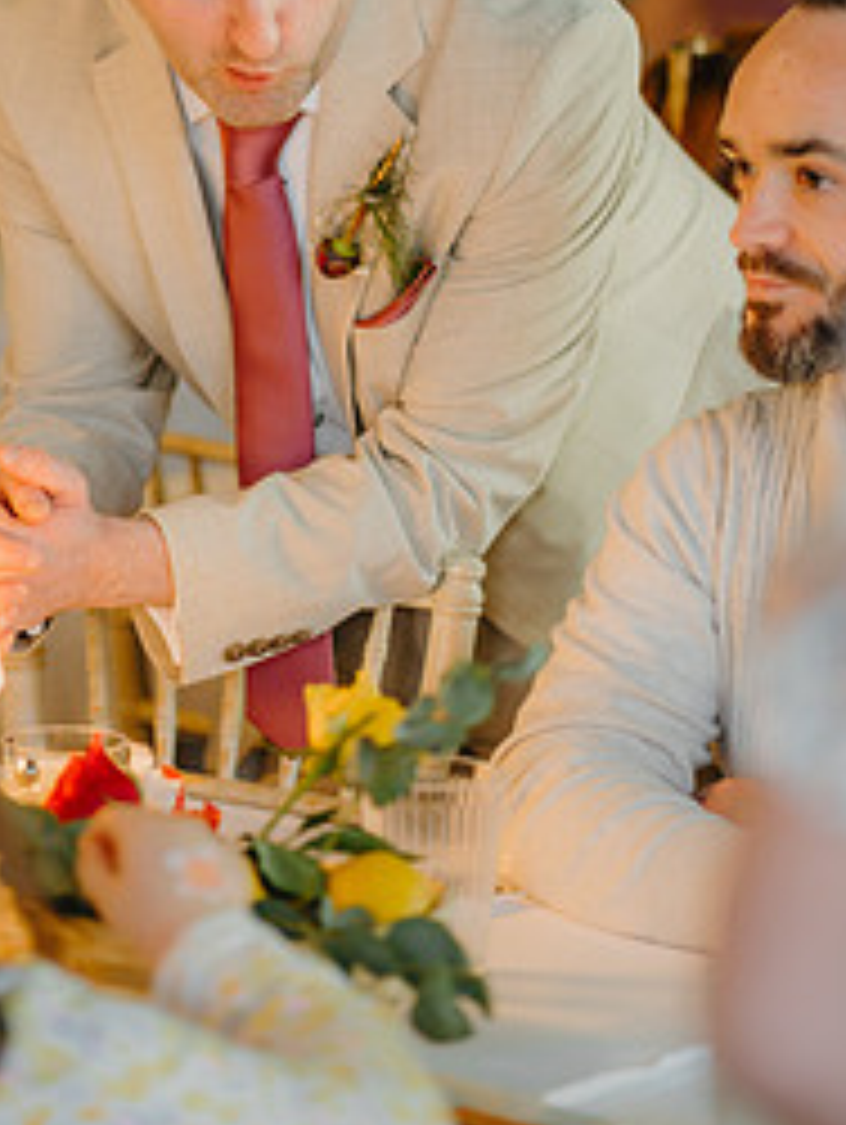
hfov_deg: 10.1
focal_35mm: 147
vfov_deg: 13.3
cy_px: 171
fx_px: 4782
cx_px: 230
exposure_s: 1/200
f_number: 2
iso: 800
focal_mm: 85
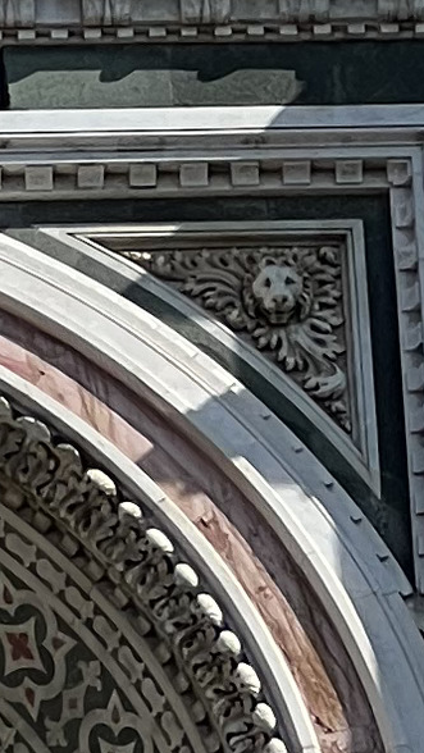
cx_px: -396
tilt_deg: +35.1
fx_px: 11406
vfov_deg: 3.8
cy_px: 31
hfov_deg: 2.1
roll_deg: +0.6
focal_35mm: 571
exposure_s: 1/943
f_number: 2.8
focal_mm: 9
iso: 32
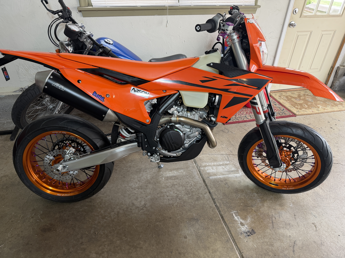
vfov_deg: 56.8
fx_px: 239
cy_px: 129
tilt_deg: -34.5
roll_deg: -1.5
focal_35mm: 24
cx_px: 172
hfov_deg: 71.6
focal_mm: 6.76
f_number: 1.78
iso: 125
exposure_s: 1/60
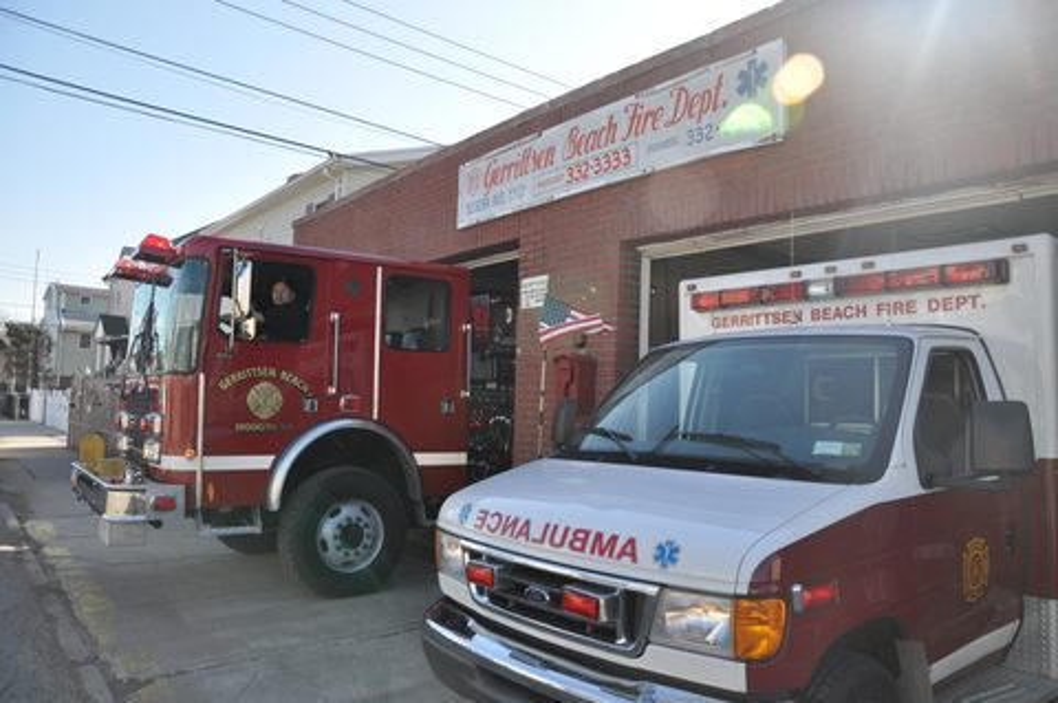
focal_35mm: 27
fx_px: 793
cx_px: 529
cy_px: 352
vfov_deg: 47.8
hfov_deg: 67.4
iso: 400
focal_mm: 18
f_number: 4.5
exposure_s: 1/1250
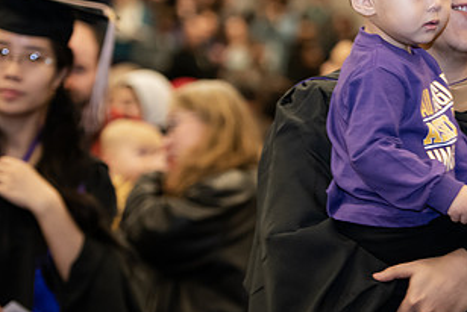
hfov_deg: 10.6
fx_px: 2493
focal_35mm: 192
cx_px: 438
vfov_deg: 7.2
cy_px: 114
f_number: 3.2
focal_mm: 102
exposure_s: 1/200
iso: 2000
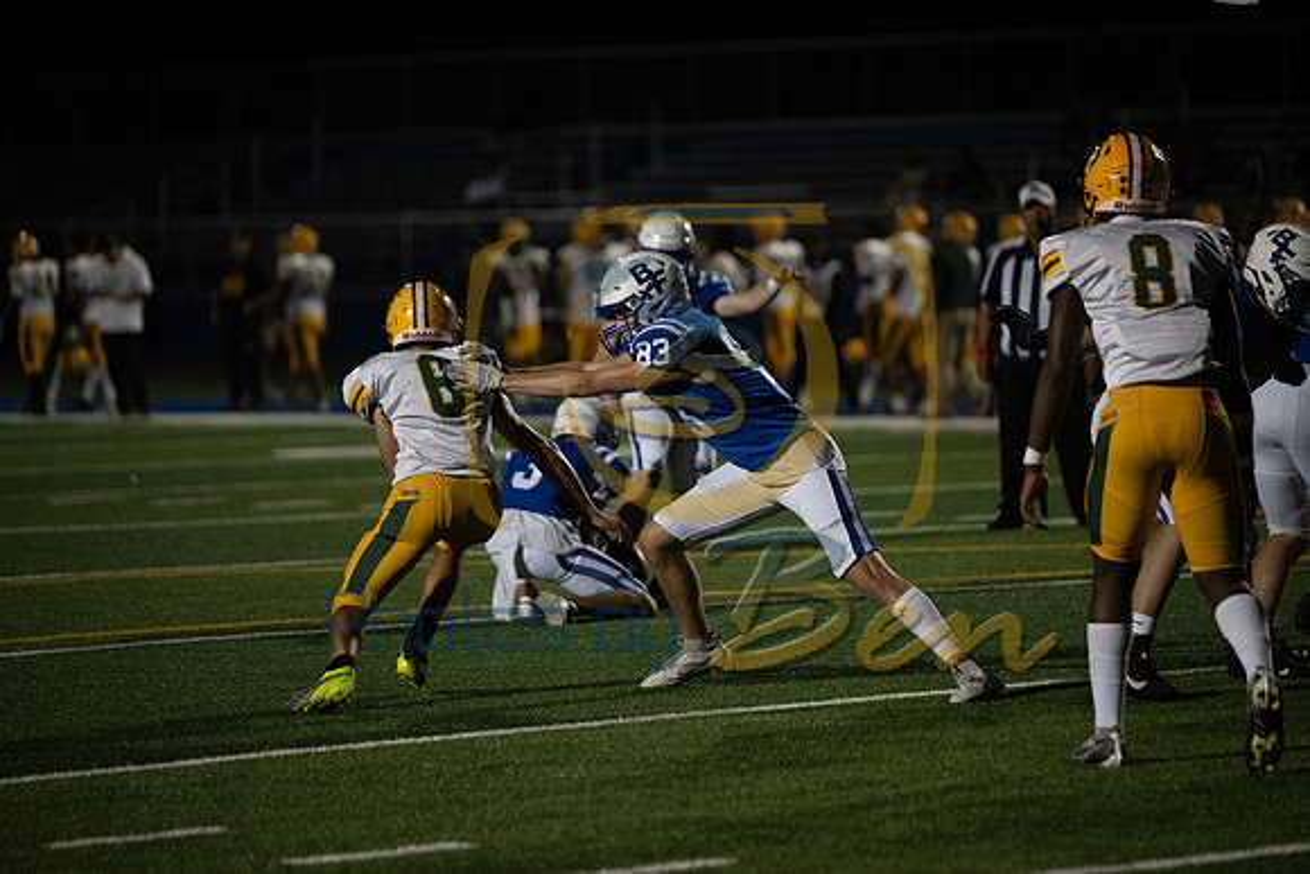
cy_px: 437
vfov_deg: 6.9
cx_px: 655
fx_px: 7279
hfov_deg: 10.3
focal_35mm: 200
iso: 3200
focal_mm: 200
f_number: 2.8
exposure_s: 1/1250
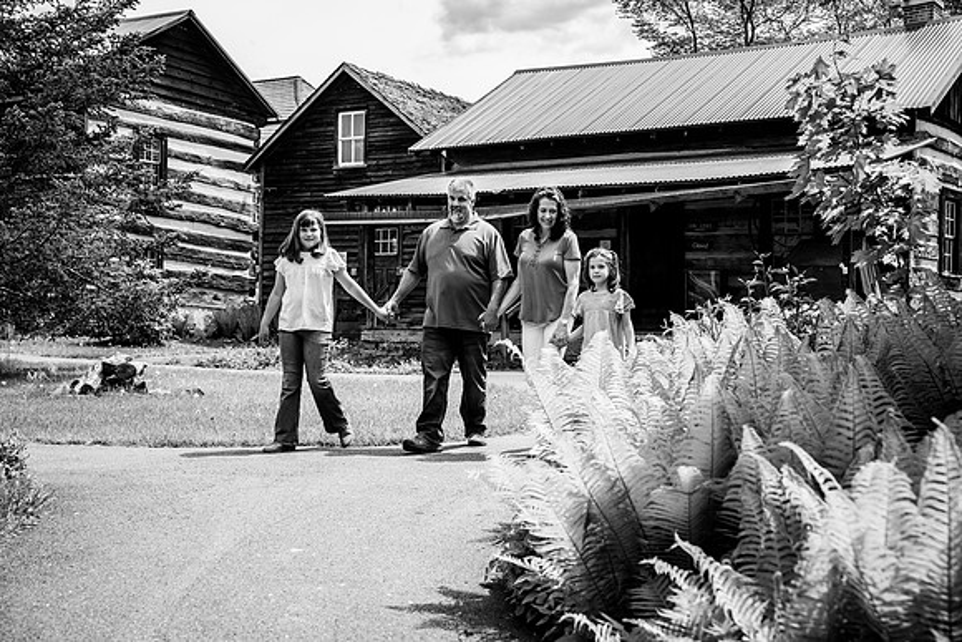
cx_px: 481
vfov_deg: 26.5
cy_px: 321
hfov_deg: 38.9
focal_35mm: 51
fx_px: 1363
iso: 125
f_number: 5
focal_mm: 51
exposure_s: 1/250
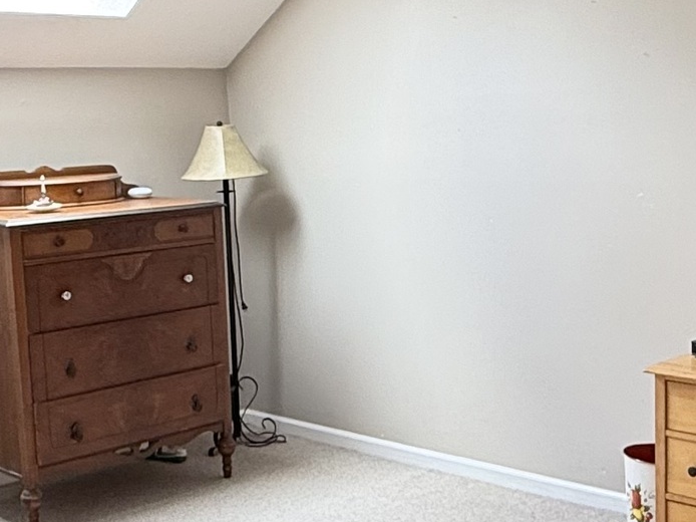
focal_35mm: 62
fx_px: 1246
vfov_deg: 23.6
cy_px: 311
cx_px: 409
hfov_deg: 31.1
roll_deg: +1.9
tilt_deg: -7.9
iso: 100
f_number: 2.2
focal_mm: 2.22
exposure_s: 1/99
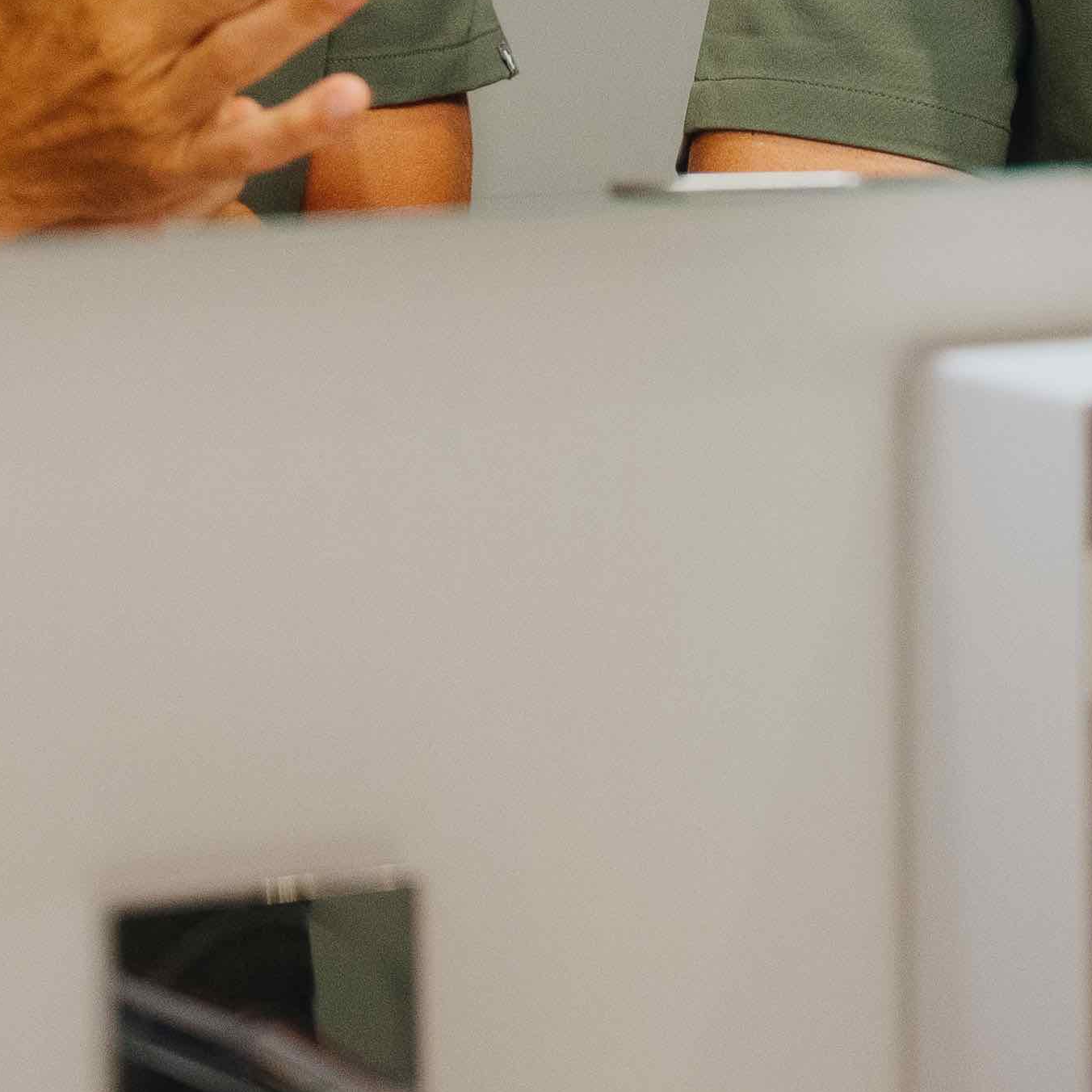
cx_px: 700
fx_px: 6781
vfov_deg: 9.1
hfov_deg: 9.2
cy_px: -310
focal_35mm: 190
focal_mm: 50
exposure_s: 1/400
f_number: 2.2
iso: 1600
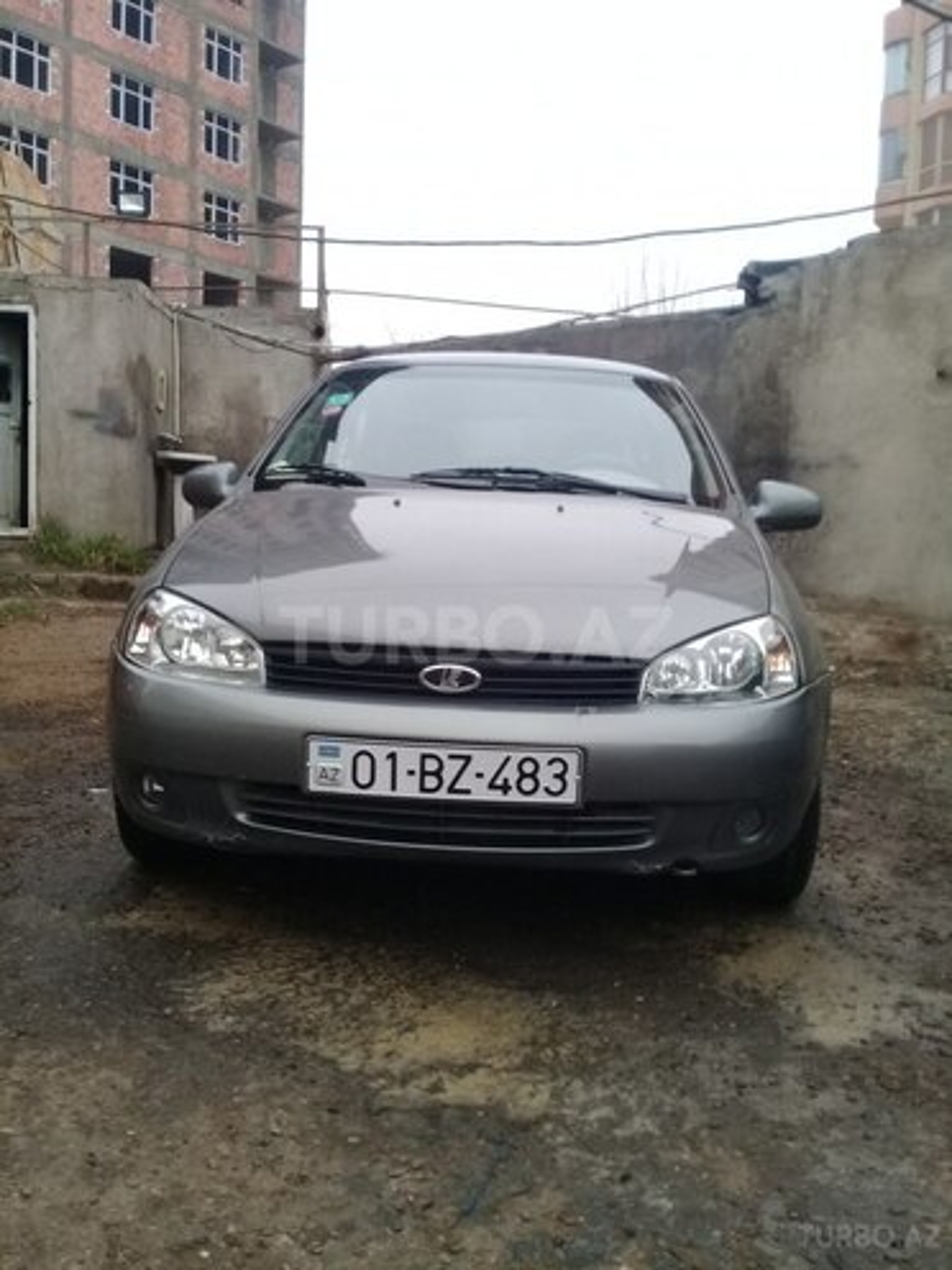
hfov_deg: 45.4
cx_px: 476
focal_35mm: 31
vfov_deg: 58.4
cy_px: 635
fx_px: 1137
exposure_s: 1/50
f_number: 2.2
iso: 64
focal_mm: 3.3
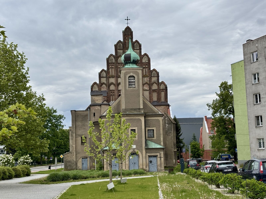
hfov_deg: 36.8
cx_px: 133
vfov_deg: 28.0
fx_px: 400
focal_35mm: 52
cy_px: 100
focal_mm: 5.96
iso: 32
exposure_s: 1/1344
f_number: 1.6
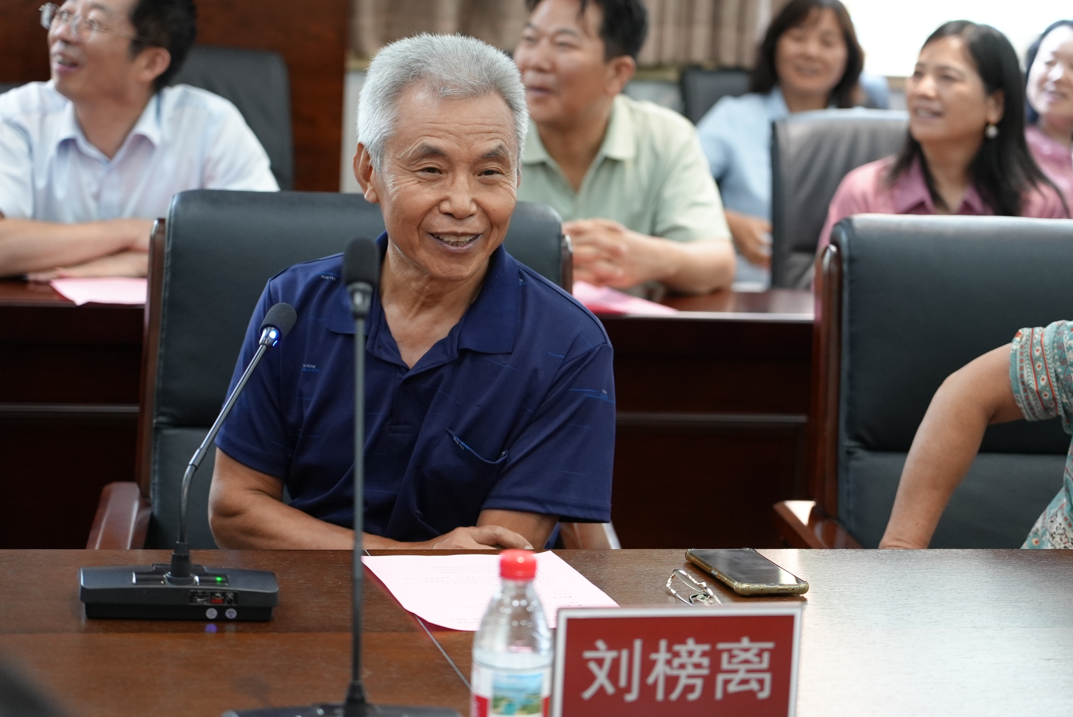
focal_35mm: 105
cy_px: 358
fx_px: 3131
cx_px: 536
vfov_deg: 13.1
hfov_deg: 19.4
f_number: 4
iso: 3200
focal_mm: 105
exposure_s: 1/160
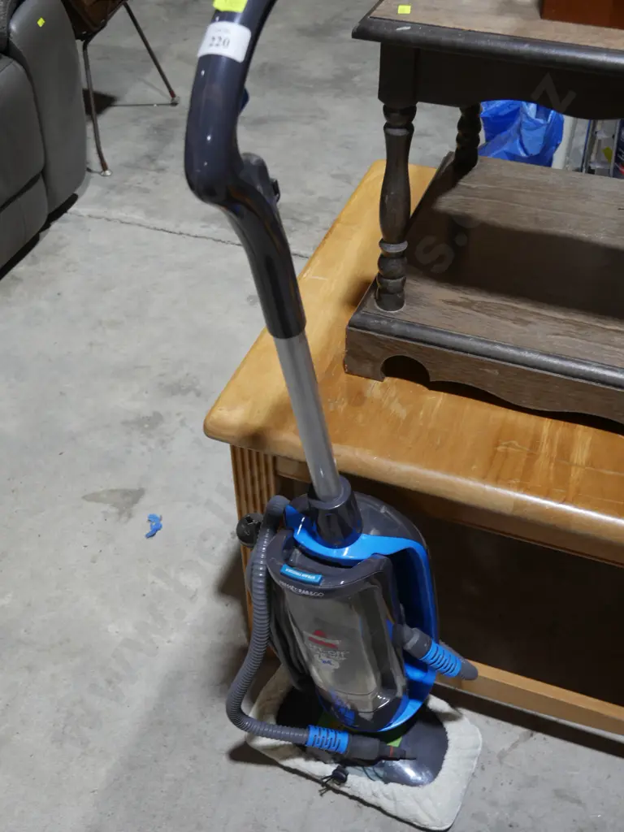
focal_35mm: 40
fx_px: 961
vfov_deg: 46.8
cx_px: 312
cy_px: 416
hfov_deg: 36.0
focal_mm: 20
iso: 250
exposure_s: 1/60
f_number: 4.4
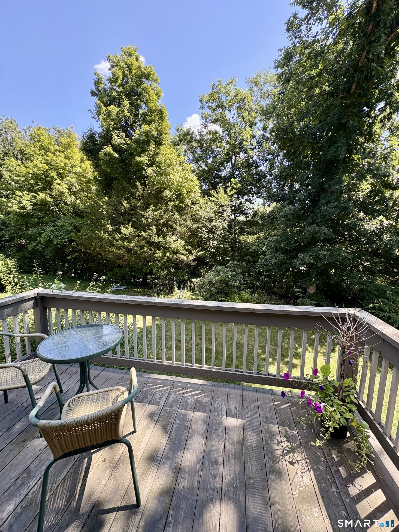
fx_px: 215
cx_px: 200
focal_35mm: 14
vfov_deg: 102.1
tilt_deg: -7.1
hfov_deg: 85.7
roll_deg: -0.7
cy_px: 266
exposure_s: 1/173
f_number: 2.2
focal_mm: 2.22
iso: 50
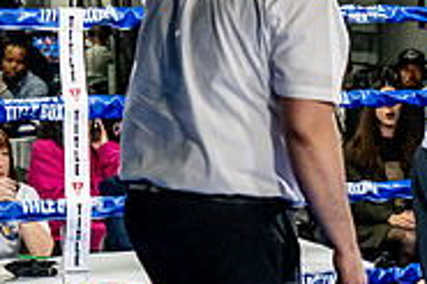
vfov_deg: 8.4
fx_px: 1932
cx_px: 503
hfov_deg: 12.3
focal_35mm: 163
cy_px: 190
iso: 5000
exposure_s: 1/800
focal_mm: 35
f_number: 2.8
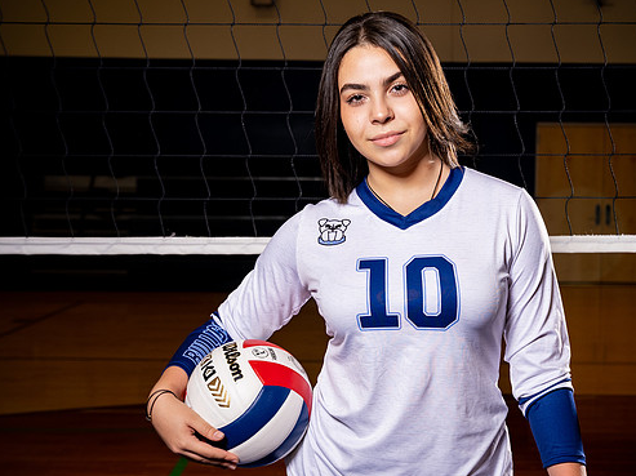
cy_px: 311
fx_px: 1340
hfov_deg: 26.6
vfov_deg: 20.1
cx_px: 386
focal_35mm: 73
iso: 250
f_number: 5.6
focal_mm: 50
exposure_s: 1/125
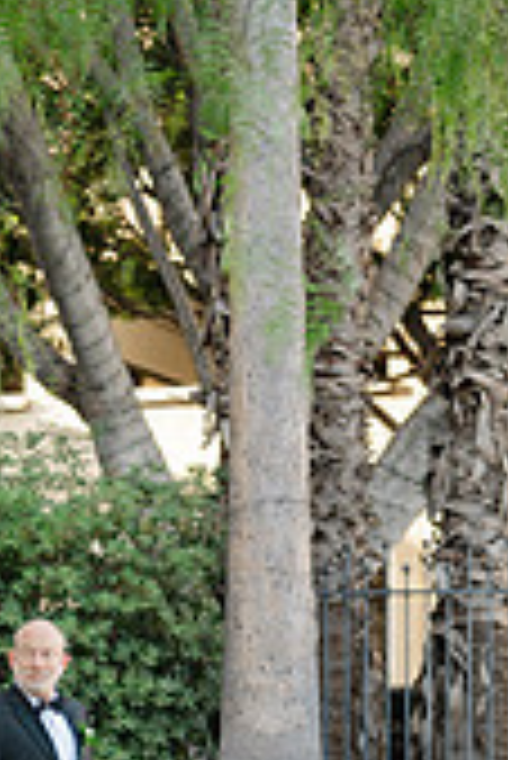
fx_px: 2809
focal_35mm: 133
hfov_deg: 10.2
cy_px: 773
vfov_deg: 15.1
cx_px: -67
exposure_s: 1/320
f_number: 1.8
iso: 100
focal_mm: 50
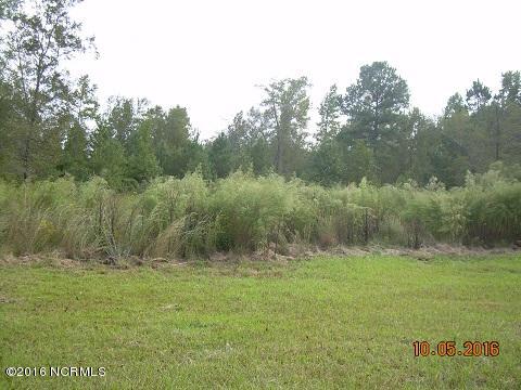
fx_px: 572
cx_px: 260
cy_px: 195
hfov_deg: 49.0
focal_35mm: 38
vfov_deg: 37.7
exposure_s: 1/229
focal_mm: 6.3
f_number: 2.8
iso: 50
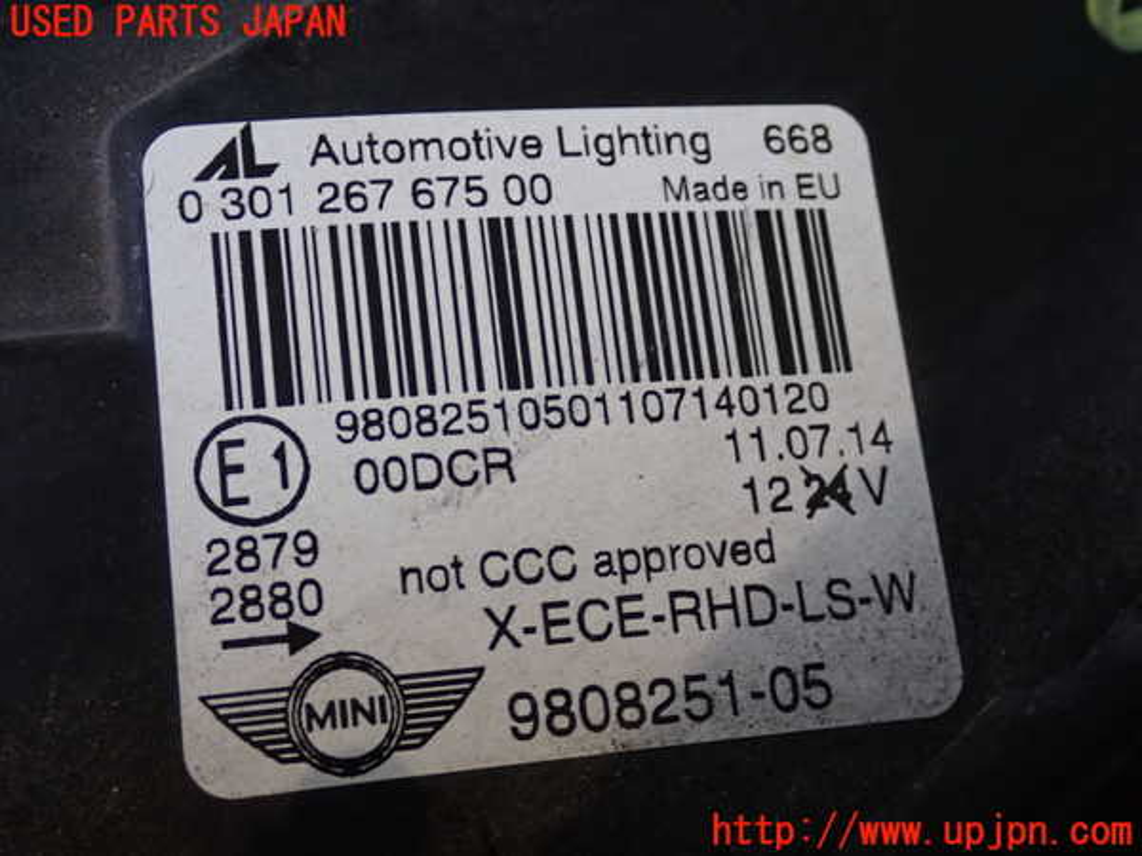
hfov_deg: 38.2
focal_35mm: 50
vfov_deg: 29.1
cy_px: 428
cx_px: 571
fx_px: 1650
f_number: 3.2
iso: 250
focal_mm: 9.01
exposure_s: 1/50
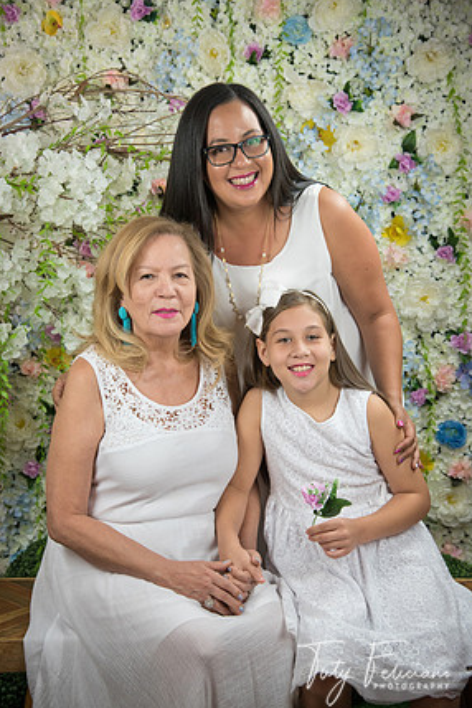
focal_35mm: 65
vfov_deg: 31.0
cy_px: 353
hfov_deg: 20.9
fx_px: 1278
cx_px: 228
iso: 1250
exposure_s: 1/125
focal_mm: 62
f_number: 5
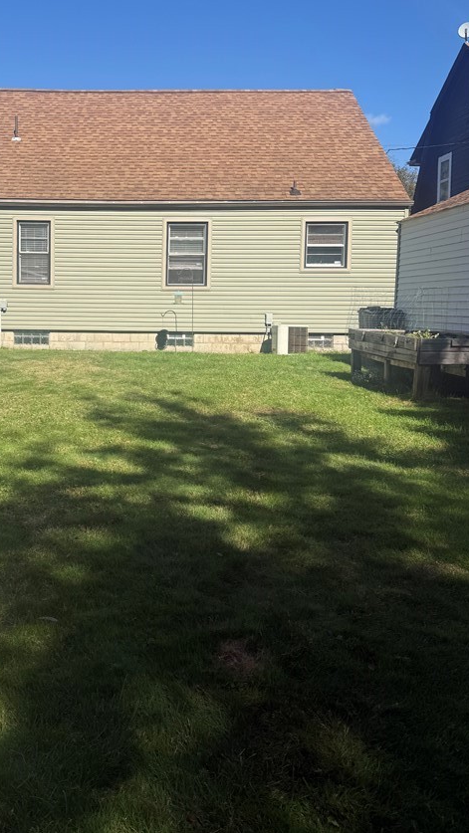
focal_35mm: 32
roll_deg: -1.5
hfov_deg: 35.6
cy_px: 349
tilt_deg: -5.2
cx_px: 99
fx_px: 707
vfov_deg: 60.7
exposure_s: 1/4167
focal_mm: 6.76
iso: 80
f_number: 1.78
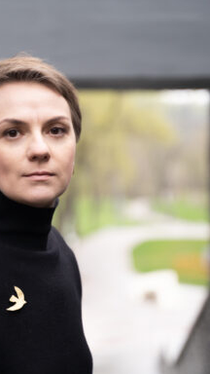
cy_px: 188
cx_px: 44
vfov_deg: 20.0
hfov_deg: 11.3
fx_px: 1059
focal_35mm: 107
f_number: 2.8
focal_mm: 67
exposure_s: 1/320
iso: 320
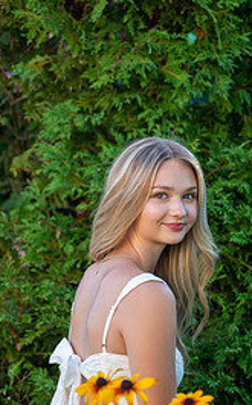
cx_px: 174
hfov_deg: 6.7
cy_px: 341
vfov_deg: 10.8
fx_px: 2138
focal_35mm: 194
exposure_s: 1/200
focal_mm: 112
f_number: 4
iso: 160
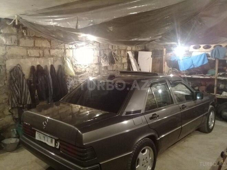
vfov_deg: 45.4
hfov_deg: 58.4
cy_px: 85
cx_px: 114
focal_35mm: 31
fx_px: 203
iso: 250
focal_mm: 3.3
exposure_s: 1/17
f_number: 2.2
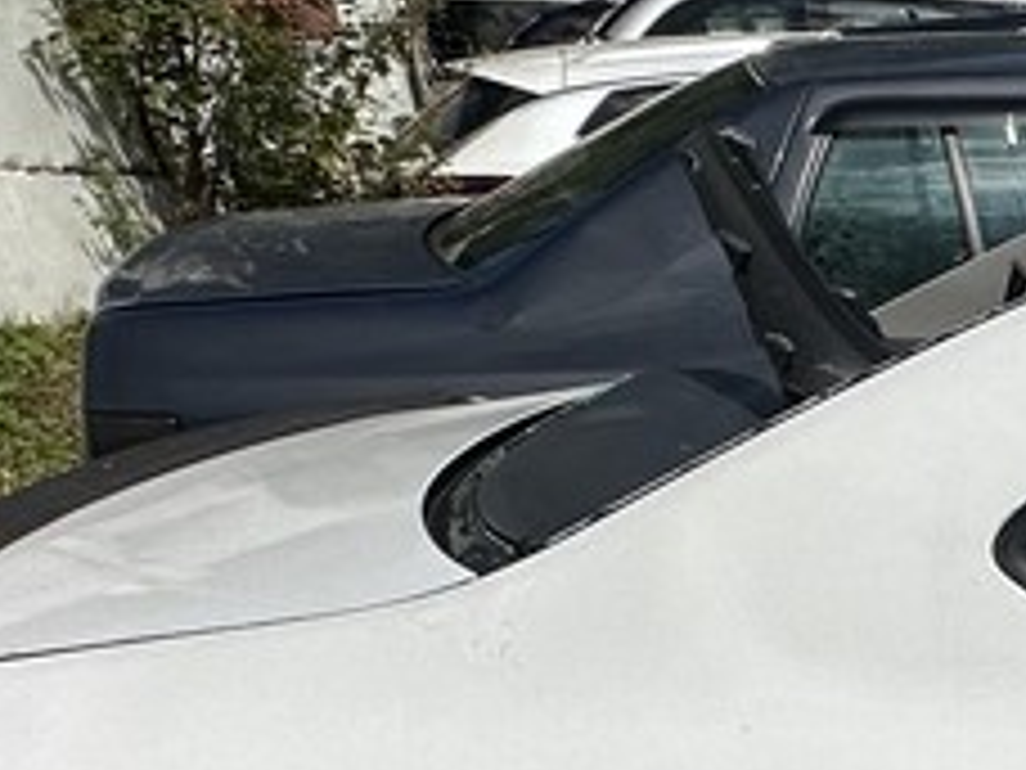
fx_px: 1867
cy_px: 698
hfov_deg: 21.5
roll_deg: +0.3
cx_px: 1796
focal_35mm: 63
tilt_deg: -19.9
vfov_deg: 22.7
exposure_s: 1/5814
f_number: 2.2
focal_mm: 2.22
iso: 50
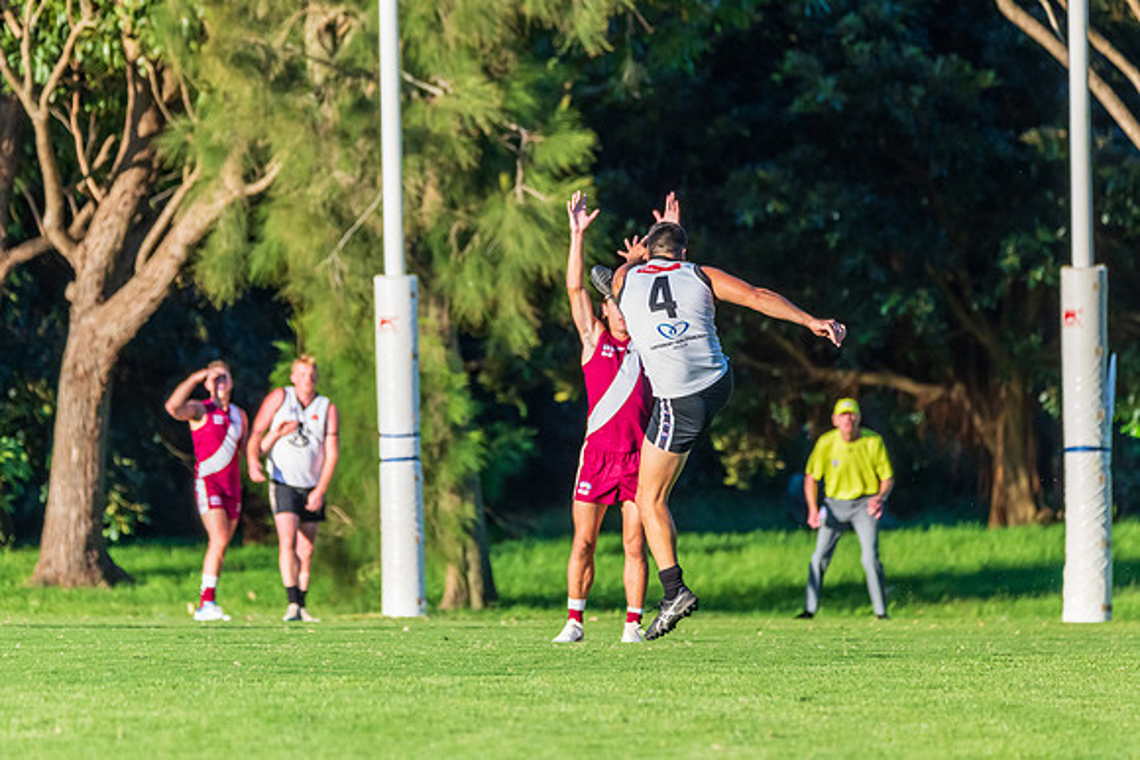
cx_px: 532
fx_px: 13508
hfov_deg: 4.8
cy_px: 297
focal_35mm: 426
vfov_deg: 3.2
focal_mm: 350
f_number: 6.3
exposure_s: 1/2000
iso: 1000
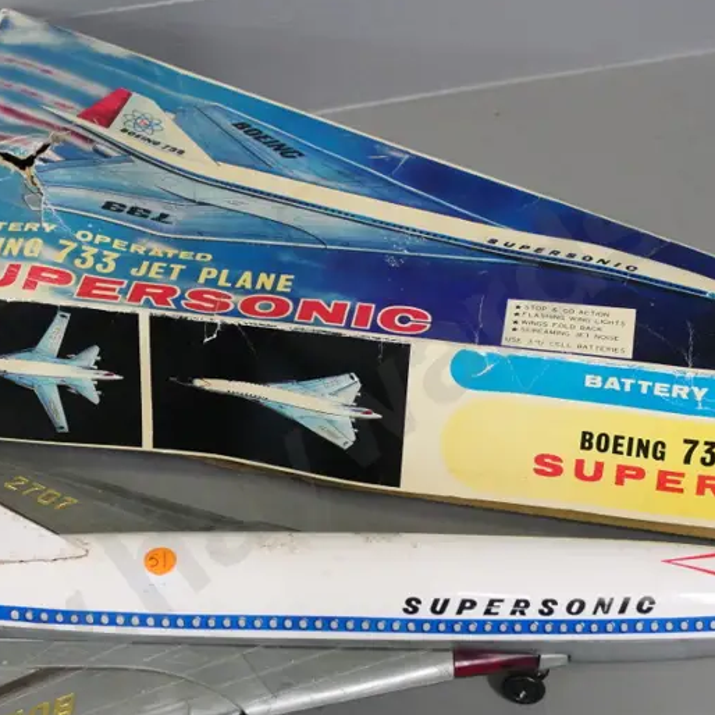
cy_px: 398
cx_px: 394
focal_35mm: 88
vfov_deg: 19.7
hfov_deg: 19.7
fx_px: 2056
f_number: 3.2
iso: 3200
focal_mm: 25
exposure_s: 1/250
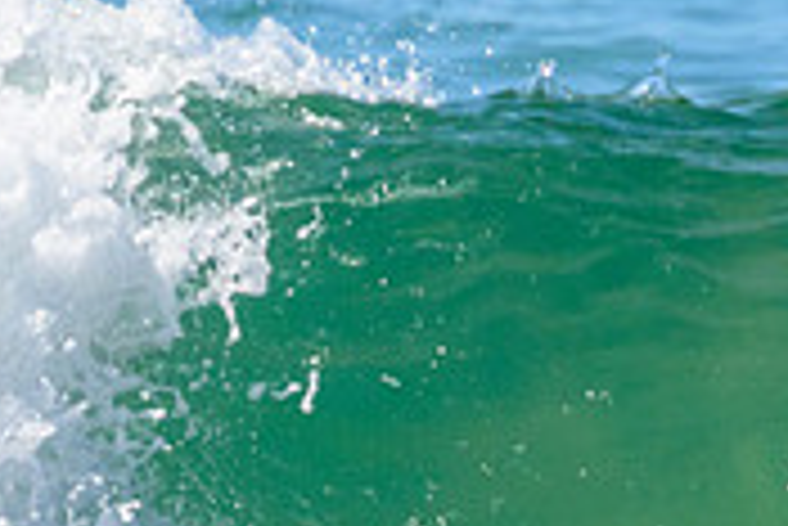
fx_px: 79761
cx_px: 801
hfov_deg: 0.6
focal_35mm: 3641
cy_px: 779
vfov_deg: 0.4
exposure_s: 1/2000
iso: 1100
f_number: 11
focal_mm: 800
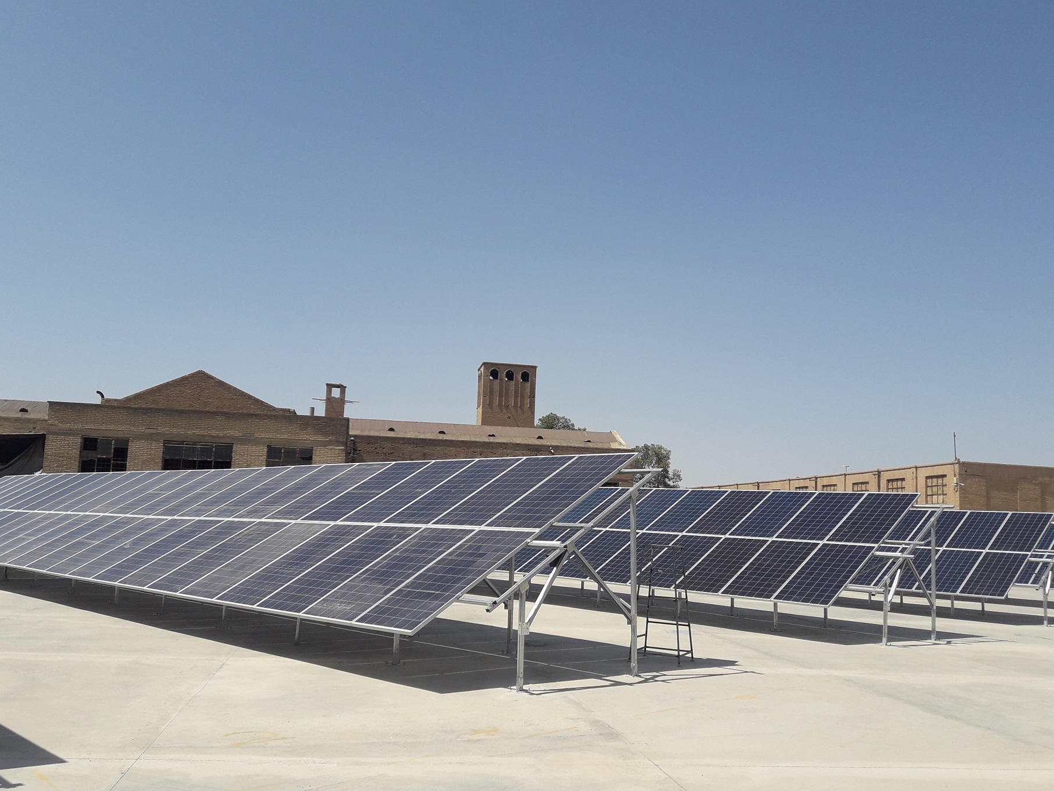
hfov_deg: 58.3
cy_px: 421
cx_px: 526
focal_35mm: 31
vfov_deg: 45.4
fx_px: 944
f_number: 1.9
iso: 40
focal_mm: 3.7
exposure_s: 1/2469
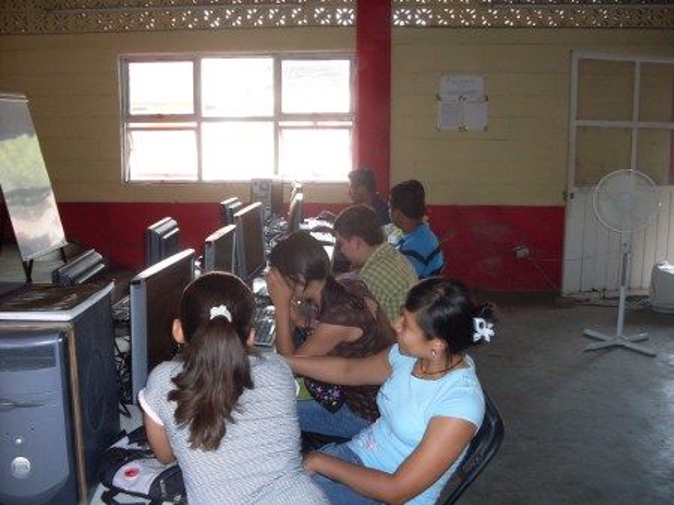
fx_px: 739
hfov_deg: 49.0
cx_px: 337
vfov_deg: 37.7
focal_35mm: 38
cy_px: 252
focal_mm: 6.3
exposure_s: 1/45
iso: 100
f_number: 2.8
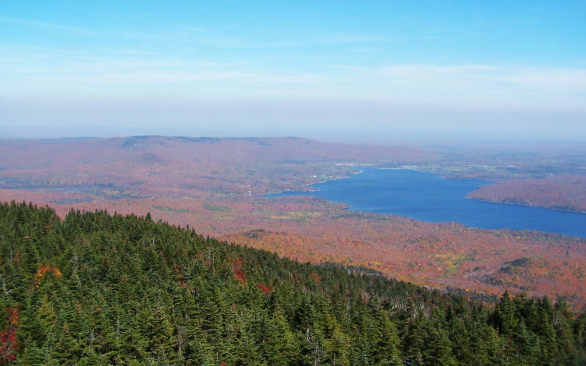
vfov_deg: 31.2
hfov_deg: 48.2
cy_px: 146
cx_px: 290
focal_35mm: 41
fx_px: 655
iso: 80
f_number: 4
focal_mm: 6.3
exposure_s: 1/1000
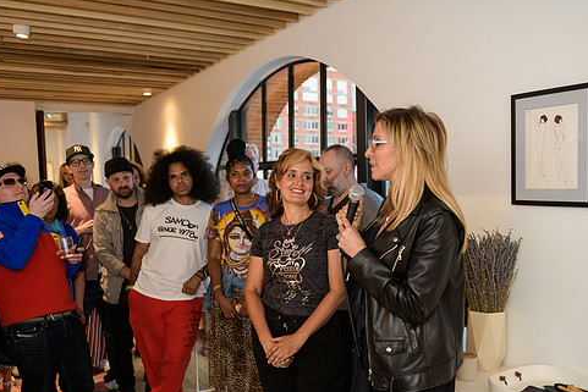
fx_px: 572
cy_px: 231
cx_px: 301
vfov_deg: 37.8
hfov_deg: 54.4
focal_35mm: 35
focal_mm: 29
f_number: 3.2
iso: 800
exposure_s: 1/125
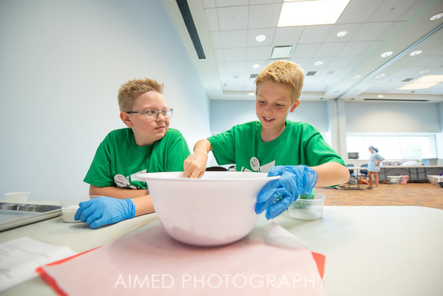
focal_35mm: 14
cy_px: 148
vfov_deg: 79.6
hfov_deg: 102.6
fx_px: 177
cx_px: 225
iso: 1250
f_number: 2.8
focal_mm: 14
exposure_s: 1/400
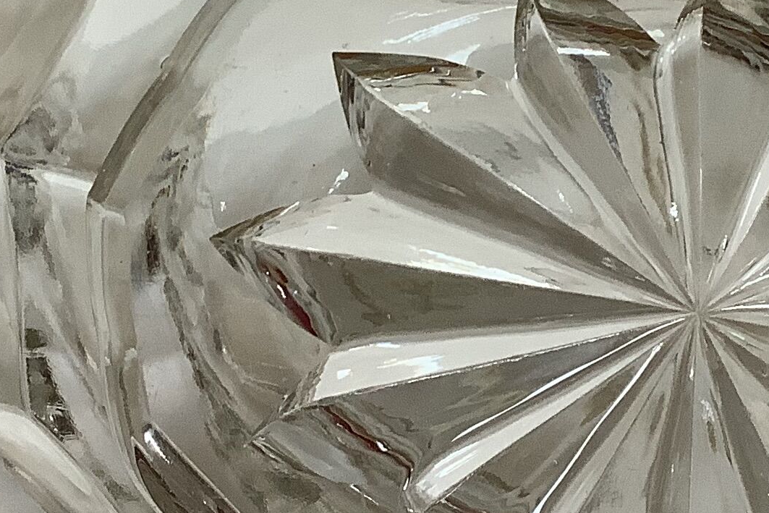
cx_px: 362
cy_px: 140
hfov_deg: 20.6
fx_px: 2115
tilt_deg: -20.3
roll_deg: +0.2
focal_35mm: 99
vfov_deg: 13.8
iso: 100
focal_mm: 3.3
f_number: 2.4
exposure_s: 1/50
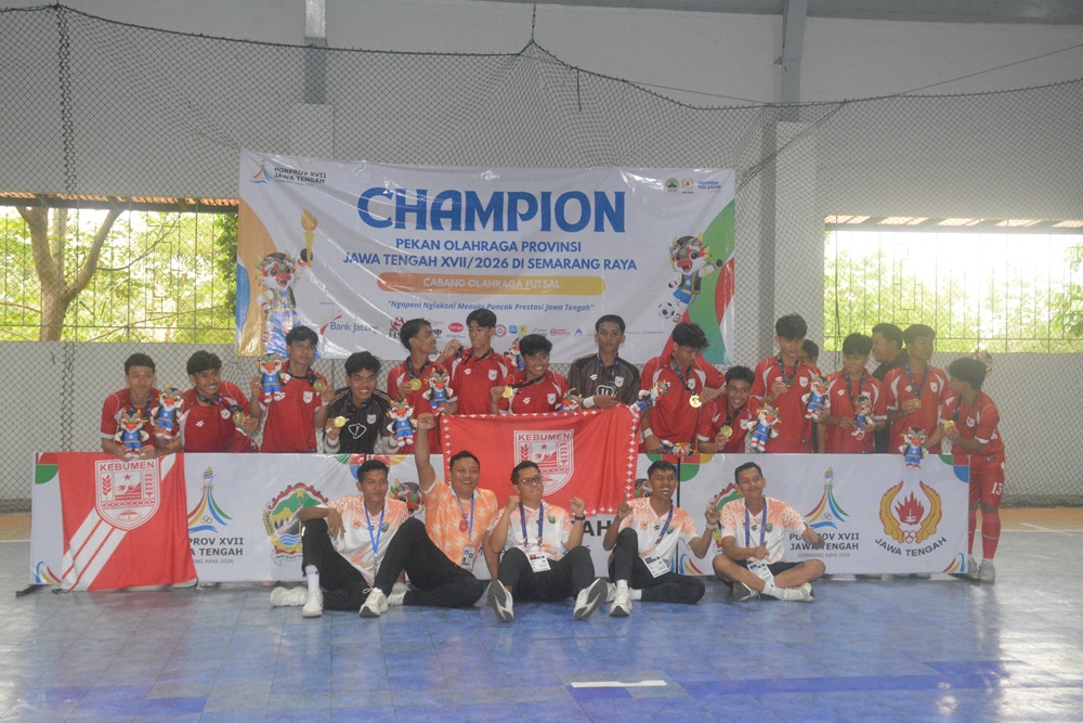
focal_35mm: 42
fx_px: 1264
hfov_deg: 46.4
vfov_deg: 31.9
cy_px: 362
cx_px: 542
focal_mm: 28
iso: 5000
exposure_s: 1/200
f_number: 9
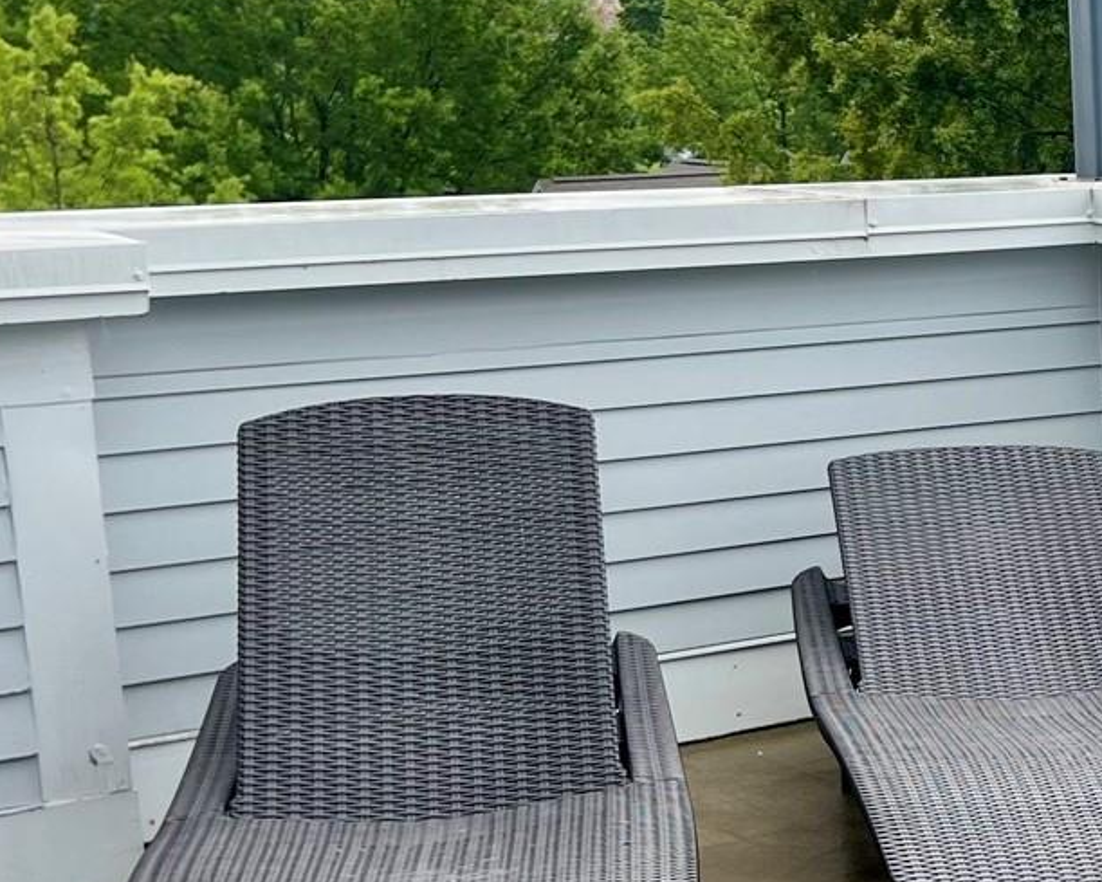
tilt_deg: -12.3
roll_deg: +1.7
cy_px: 584
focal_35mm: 85
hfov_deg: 21.1
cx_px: 1282
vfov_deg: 18.0
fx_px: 2773
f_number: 1.5
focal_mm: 5.7
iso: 40
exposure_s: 1/270
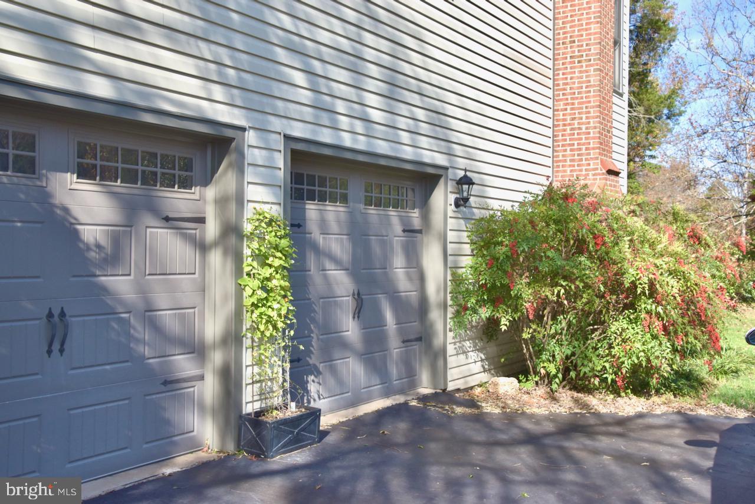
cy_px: 252
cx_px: 378
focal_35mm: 39
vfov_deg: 34.2
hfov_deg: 49.5
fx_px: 818
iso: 400
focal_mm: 26
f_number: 10
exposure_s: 1/400
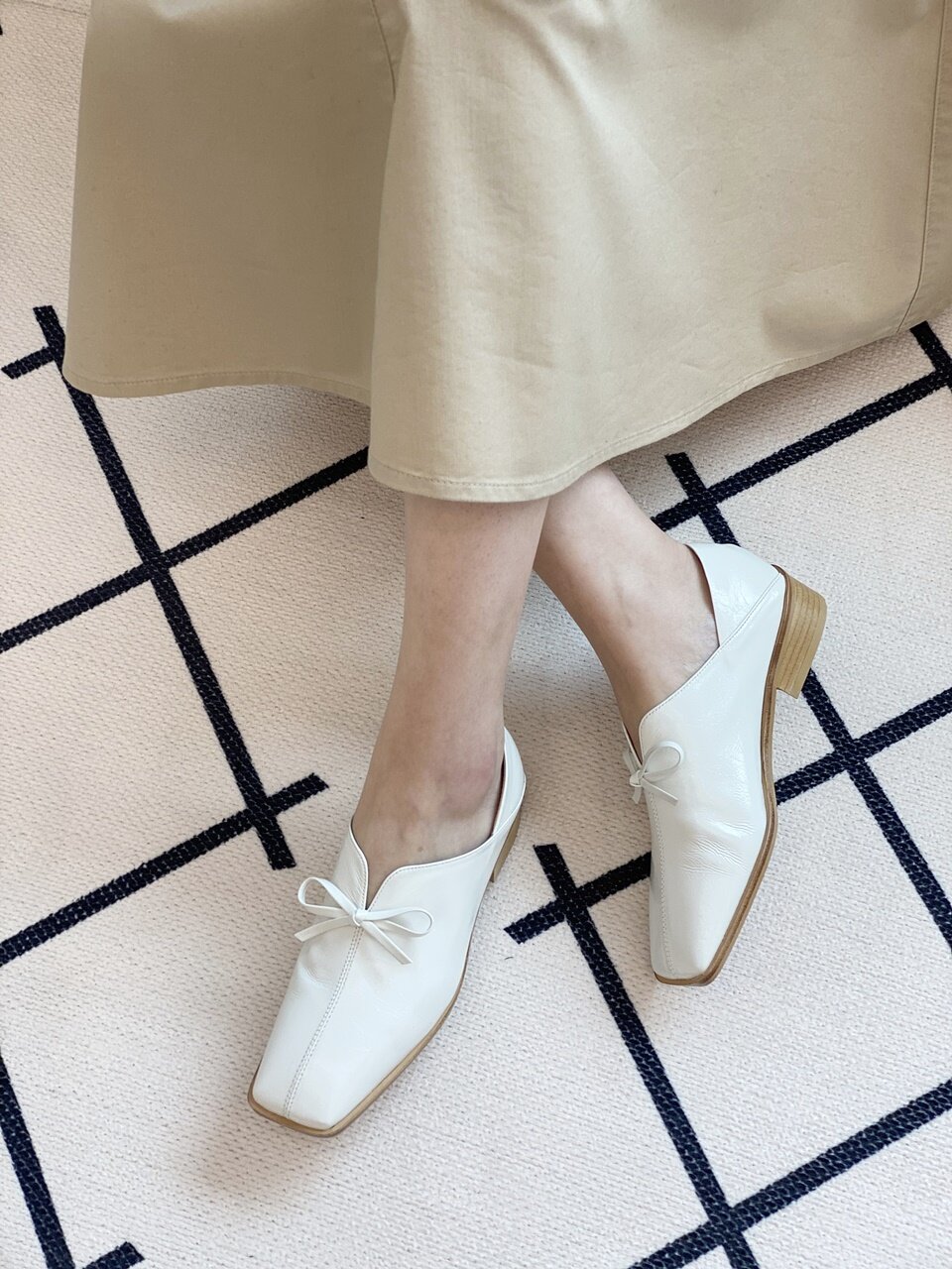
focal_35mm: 52
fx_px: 1907
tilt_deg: -63.8
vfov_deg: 36.8
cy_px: 634
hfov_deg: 28.0
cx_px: 476
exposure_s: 1/122
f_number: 2
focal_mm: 6
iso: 32
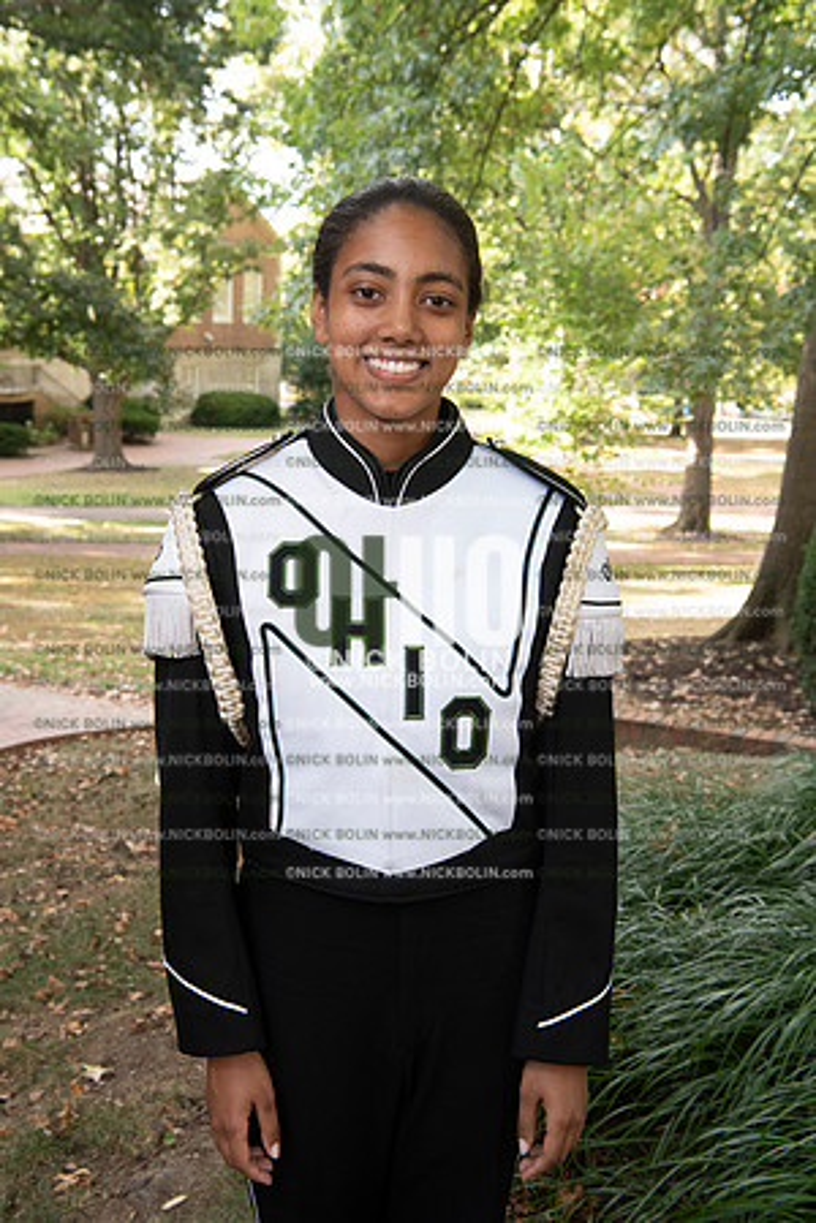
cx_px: 408
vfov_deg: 42.7
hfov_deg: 29.2
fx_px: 1564
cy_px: 612
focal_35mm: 46
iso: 800
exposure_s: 1/100
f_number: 8
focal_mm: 46
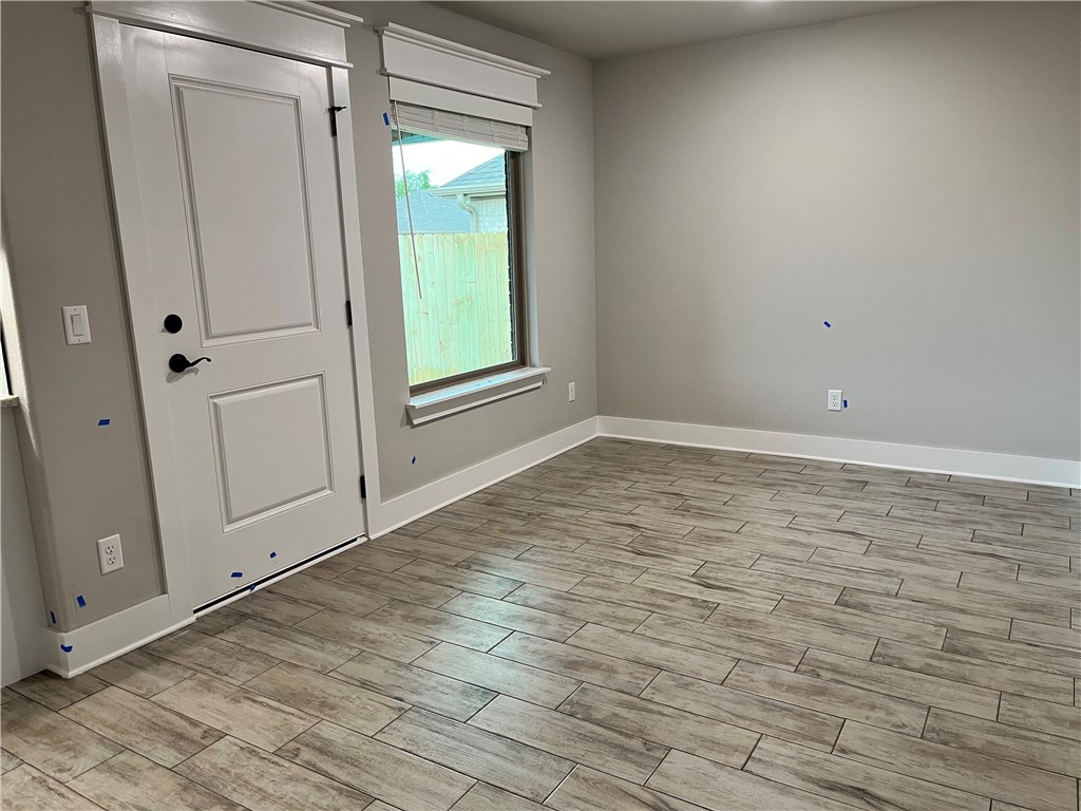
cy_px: 406
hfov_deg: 67.3
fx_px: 812
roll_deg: +1.9
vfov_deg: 53.1
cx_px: 540
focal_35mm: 26
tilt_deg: -12.6
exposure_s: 1/60
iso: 80
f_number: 1.6
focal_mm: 5.1
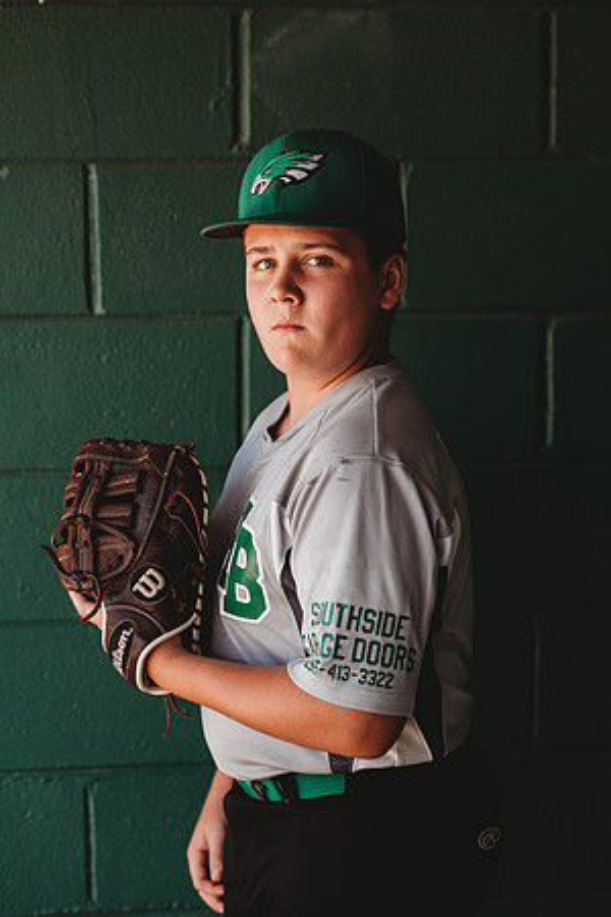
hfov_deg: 16.1
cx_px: 306
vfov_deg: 23.9
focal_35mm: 85
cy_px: 458
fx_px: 2164
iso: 200
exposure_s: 1/400
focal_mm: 85
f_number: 2.8
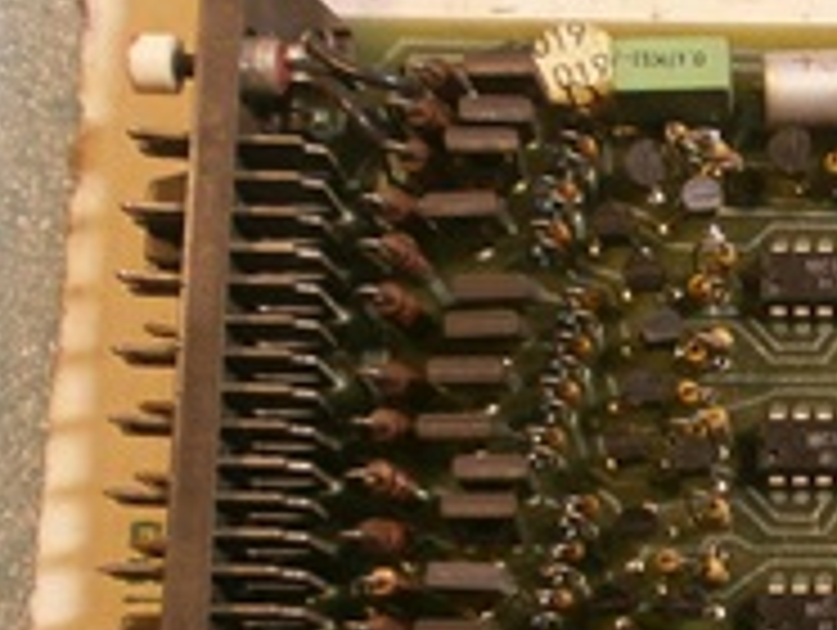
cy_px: 500
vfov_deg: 16.9
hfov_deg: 20.9
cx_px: 1022
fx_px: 2106
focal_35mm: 87
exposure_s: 1/60
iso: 100
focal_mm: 4.8
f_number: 2.9
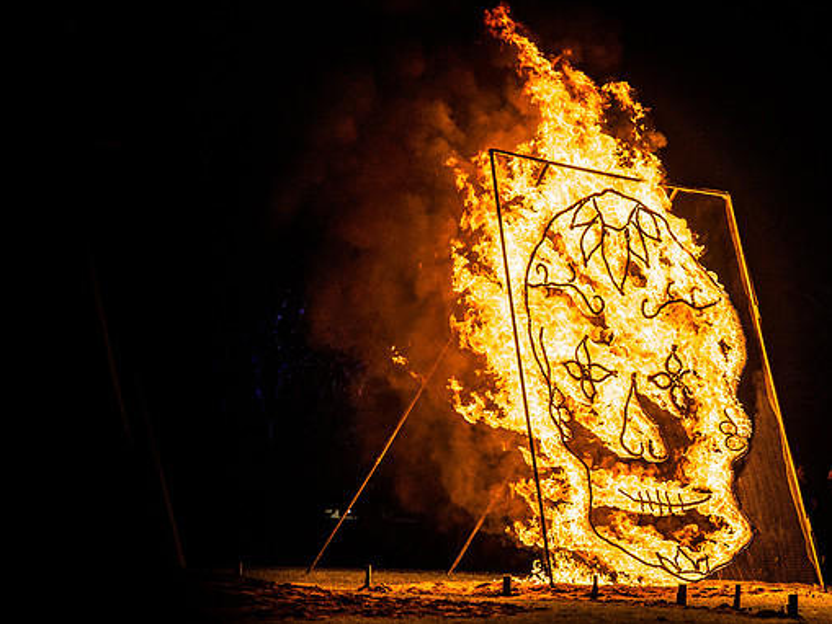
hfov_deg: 17.1
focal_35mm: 115
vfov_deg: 12.9
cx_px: 464
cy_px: 310
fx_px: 2765
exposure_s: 1/500
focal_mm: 105
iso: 100
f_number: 4
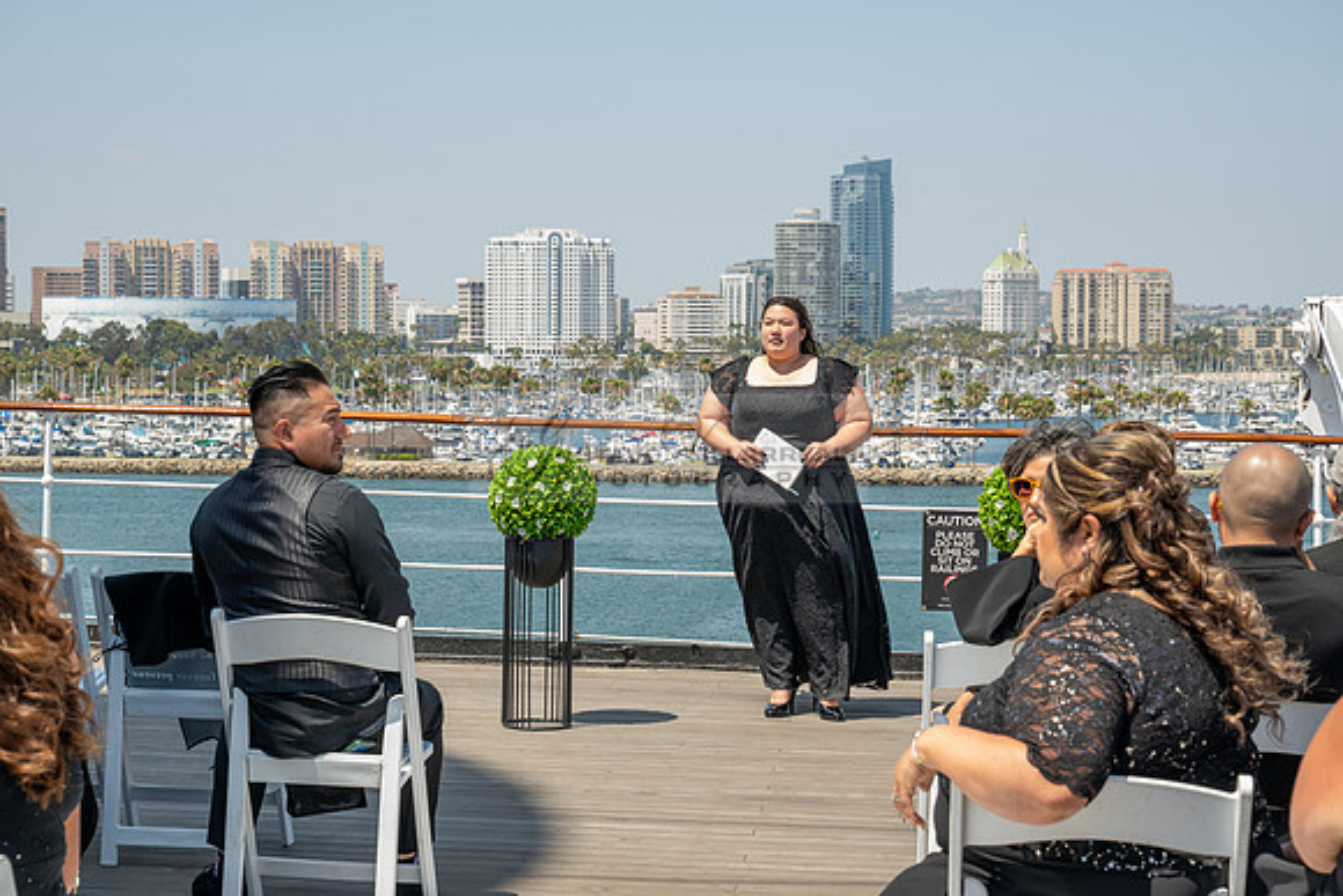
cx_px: 672
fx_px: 2612
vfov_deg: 19.5
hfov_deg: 28.8
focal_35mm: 70
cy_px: 448
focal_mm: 70
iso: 200
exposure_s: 1/200
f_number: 9
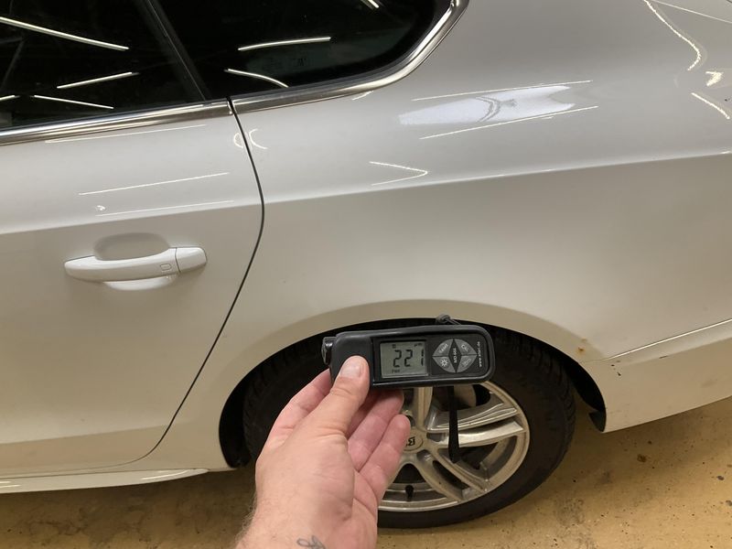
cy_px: 274
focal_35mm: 29
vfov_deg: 48.2
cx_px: 366
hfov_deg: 61.7
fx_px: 613
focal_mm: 3
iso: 50
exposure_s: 1/122
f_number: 1.8
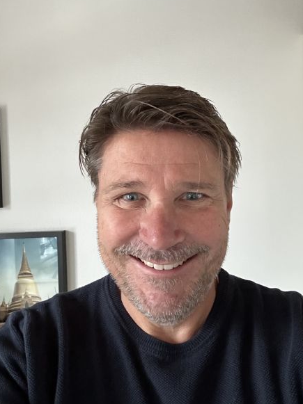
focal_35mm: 31
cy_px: 198
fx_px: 362
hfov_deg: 45.4
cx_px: 154
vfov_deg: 58.4
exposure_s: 1/30
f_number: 1.9
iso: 400
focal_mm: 2.69
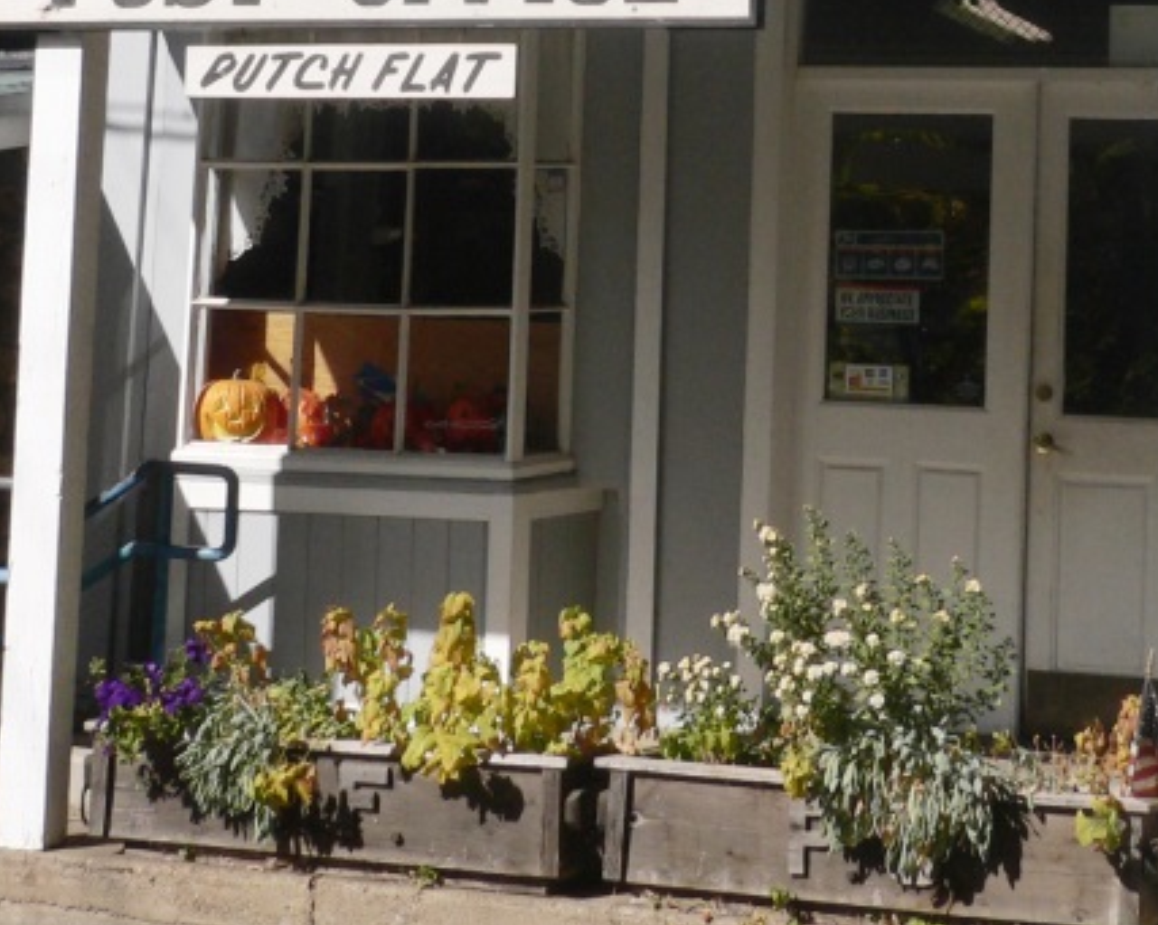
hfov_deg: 23.2
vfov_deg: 18.4
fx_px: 2808
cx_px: 797
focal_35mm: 82
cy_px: 71
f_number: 5.6
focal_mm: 5.8
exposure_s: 1/500
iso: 80
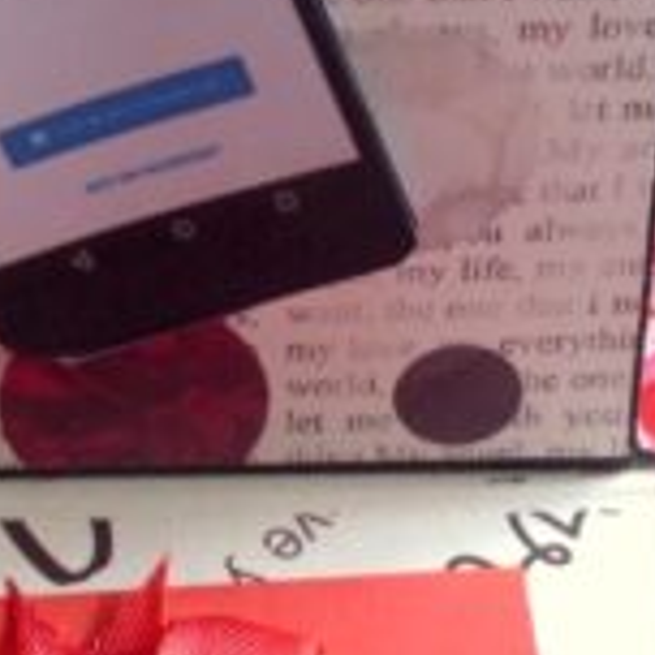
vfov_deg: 10.6
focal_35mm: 164
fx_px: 3511
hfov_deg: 10.6
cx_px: 138
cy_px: 487
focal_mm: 8.4
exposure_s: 1/30
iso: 200
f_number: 4.5
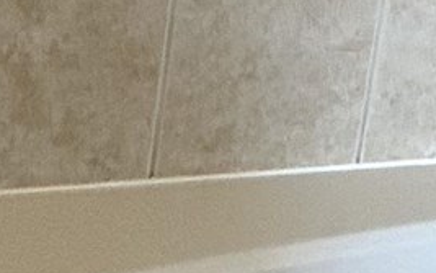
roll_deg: -9.3
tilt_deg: -7.5
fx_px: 1521
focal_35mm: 128
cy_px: -451
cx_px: 531
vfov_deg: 8.9
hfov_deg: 15.7
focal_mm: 2.22
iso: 160
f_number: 2.2
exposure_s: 1/99
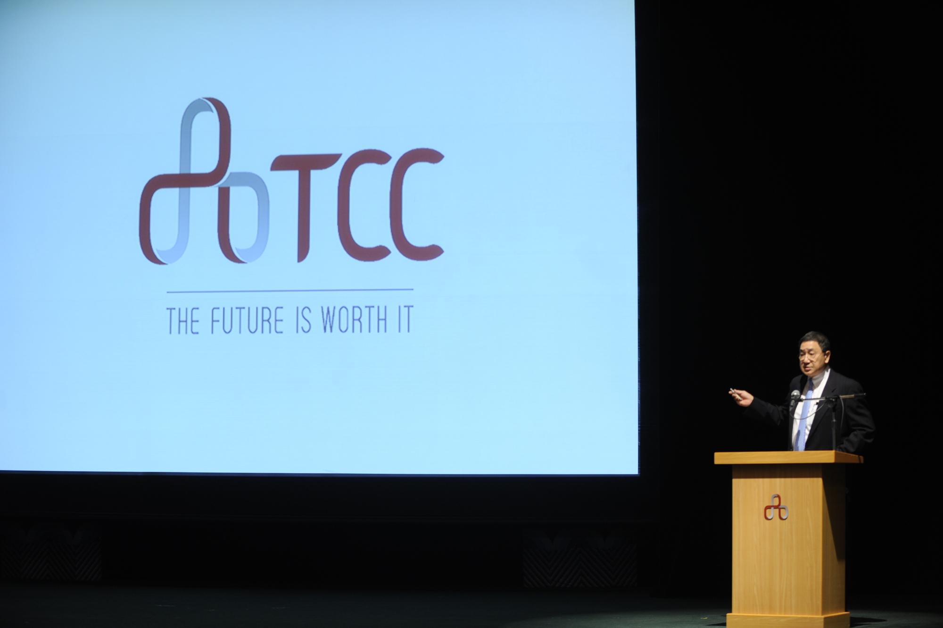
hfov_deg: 27.0
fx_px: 1963
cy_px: 314
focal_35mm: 75
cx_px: 472
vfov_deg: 18.2
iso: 800
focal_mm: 75
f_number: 3.5
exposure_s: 1/100
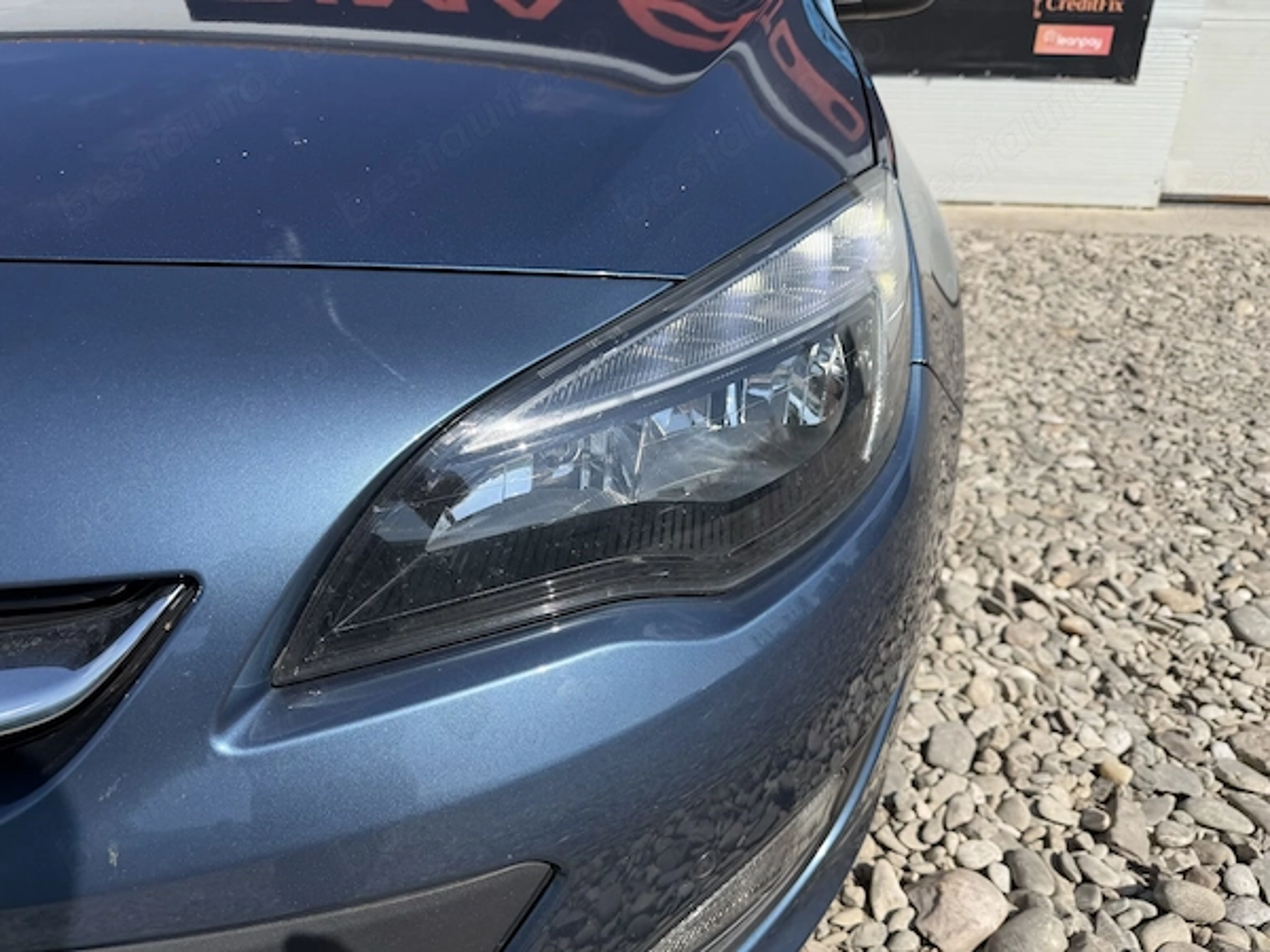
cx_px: 635
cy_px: 476
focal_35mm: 24
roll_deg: -1.0
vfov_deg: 56.8
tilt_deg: -26.0
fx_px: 881
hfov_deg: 71.6
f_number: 1.78
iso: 80
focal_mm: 6.76
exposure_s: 1/5319
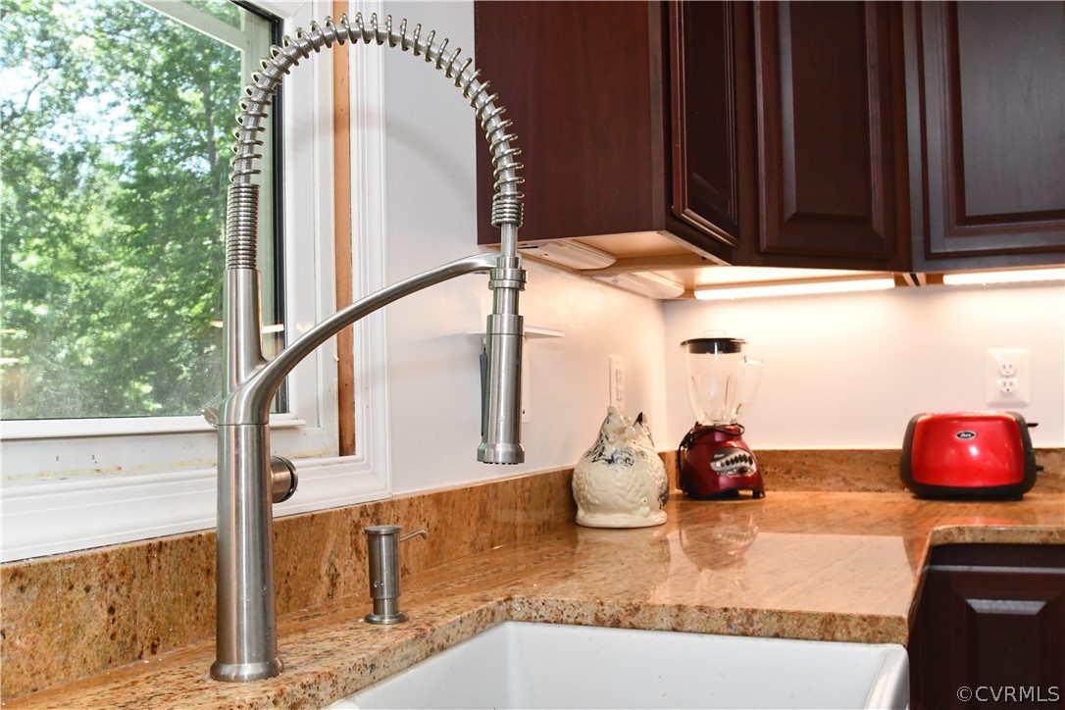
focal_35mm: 36
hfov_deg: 53.1
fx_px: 1065
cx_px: 532
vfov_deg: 36.9
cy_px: 355
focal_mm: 24
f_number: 10
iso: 3200
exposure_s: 1/160
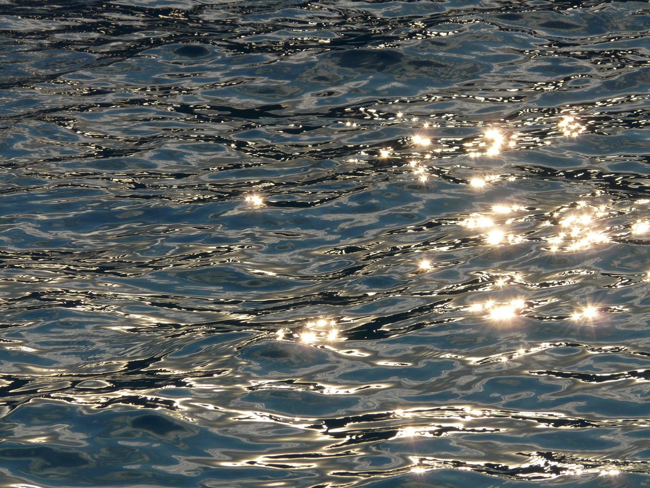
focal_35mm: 289
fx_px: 5427
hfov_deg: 6.9
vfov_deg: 5.1
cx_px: 325
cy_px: 244
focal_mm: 47.5
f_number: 6.3
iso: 100
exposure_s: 1/500
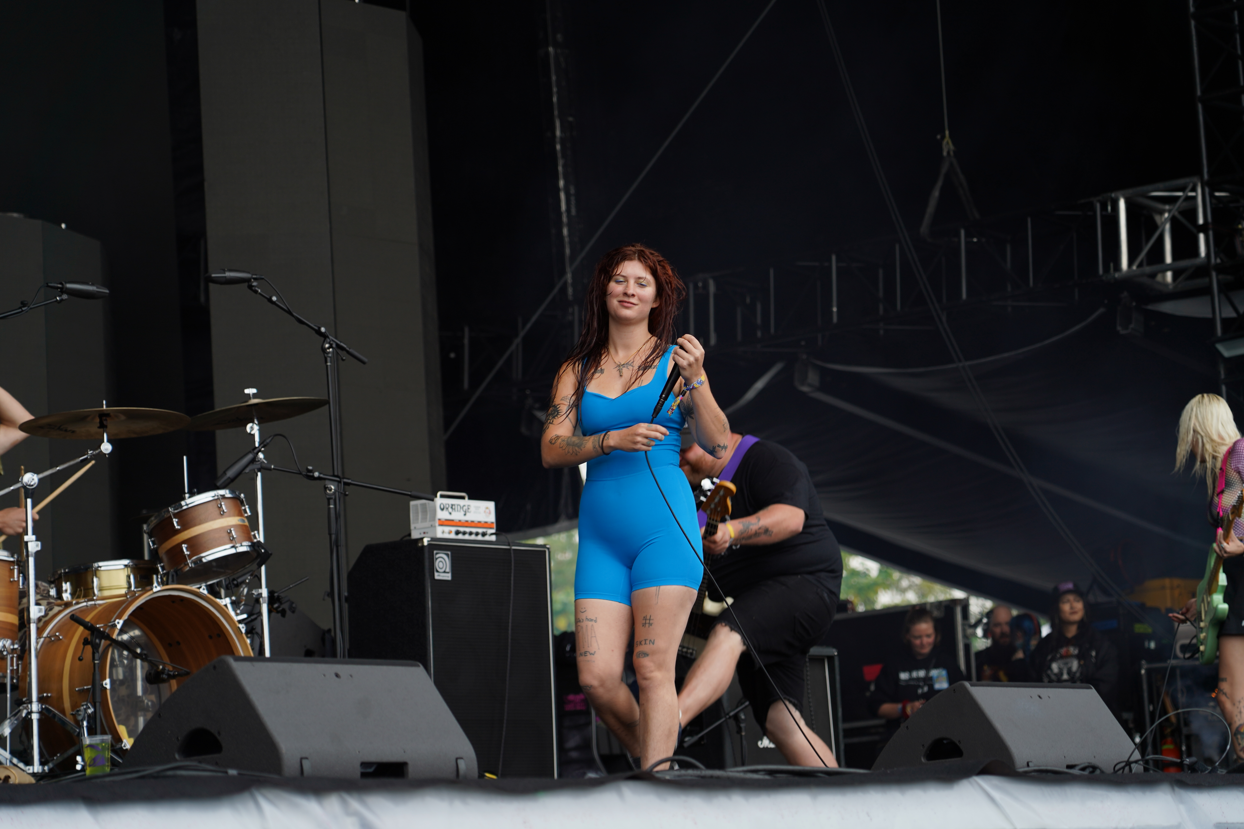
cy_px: 418
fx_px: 3663
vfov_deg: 12.9
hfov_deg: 19.3
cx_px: 619
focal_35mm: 106
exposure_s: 1/160
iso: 100
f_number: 4.5
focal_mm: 105
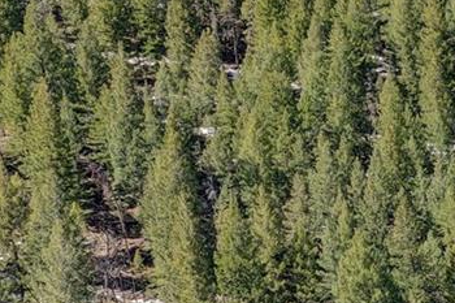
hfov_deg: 14.1
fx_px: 1617
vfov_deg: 10.3
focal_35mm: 128
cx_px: 831
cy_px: 452
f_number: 5
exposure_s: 1/200
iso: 100
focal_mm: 10.3
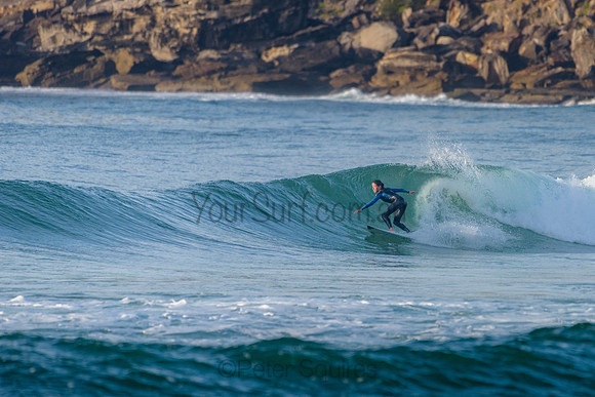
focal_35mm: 613
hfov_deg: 3.4
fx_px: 10136
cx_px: 362
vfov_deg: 2.2
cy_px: 181
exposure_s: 1/2000
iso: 500
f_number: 5.6
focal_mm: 500
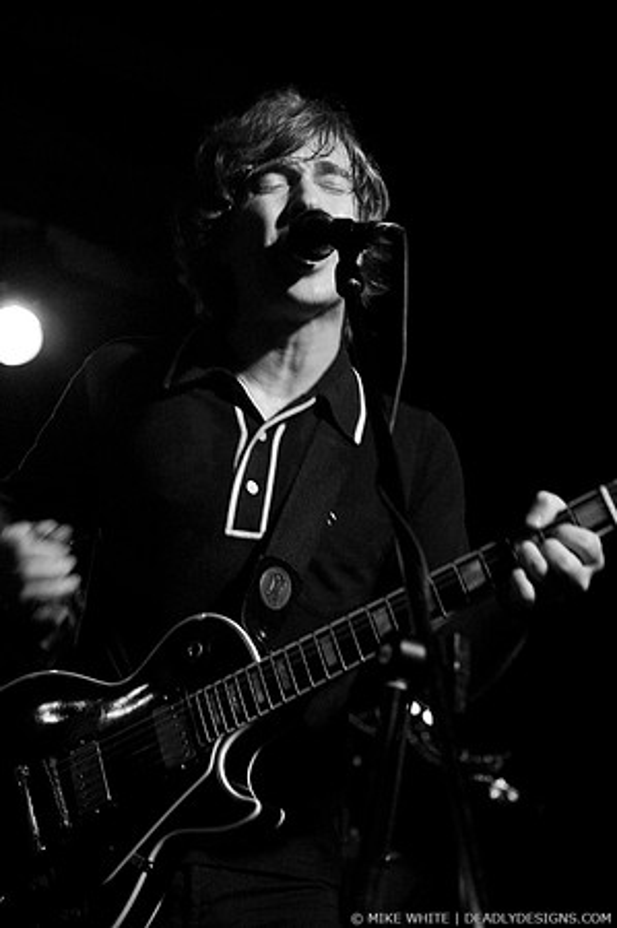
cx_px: 308
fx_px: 1701
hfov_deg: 20.6
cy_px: 464
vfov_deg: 30.5
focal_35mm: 66
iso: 800
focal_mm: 44
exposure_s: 1/60
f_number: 2.8
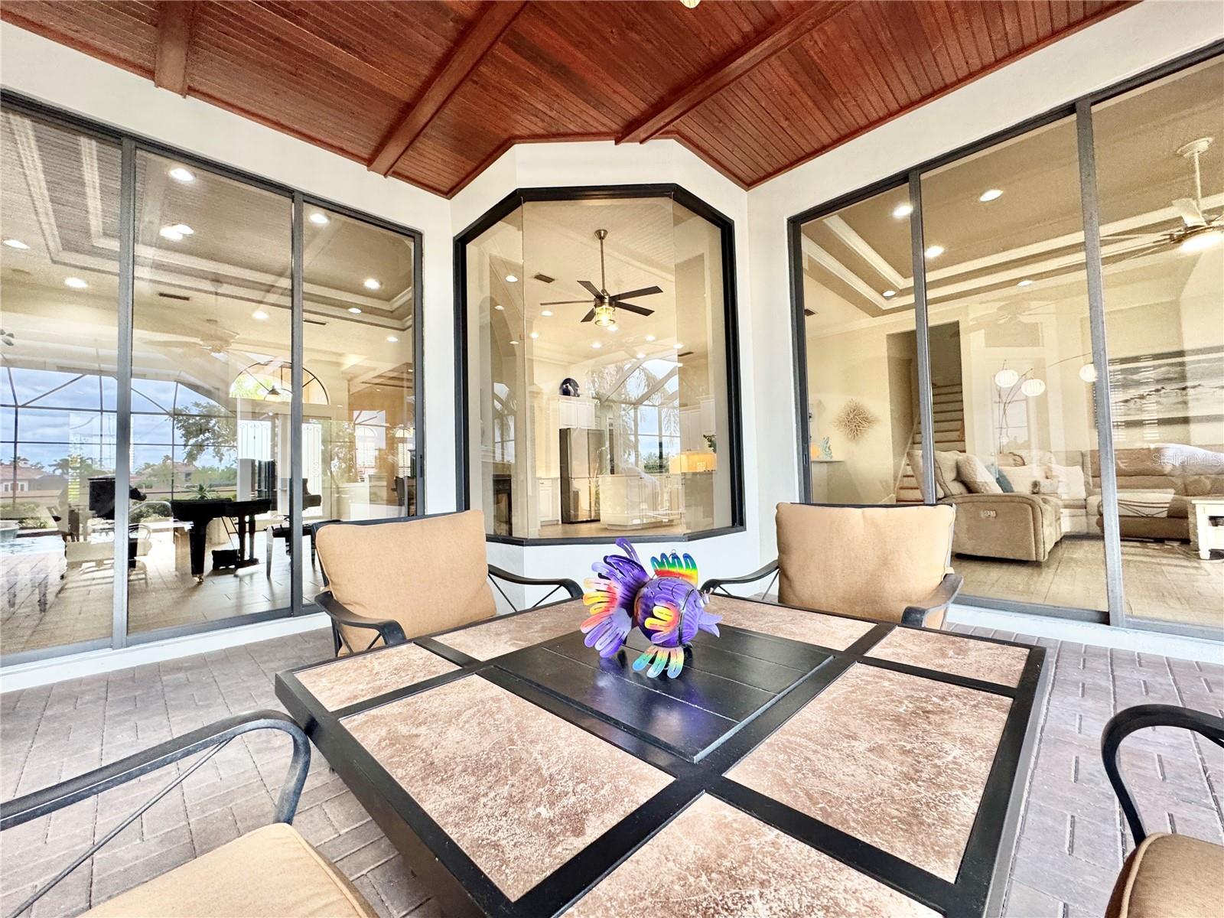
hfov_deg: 102.1
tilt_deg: +1.3
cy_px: 459
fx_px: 495
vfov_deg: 85.7
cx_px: 612
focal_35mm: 14
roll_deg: +1.8
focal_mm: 2.22
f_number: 2.2
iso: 200
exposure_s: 1/120
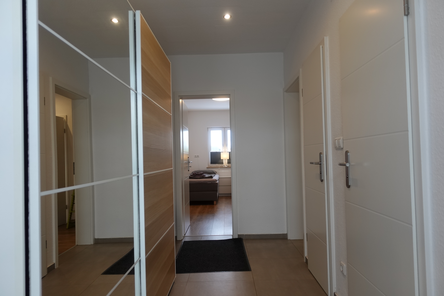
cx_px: 222
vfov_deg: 53.1
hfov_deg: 73.7
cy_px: 148
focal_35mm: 24
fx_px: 296
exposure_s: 1/250
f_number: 1.8
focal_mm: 8.8
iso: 500
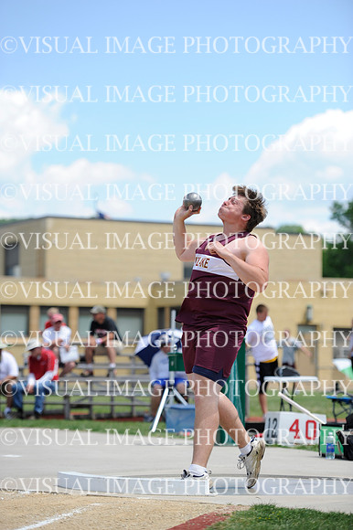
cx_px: 176
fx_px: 1767
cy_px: 265
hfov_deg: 11.4
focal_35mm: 120
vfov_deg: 17.1
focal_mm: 120
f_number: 2.8
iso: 250
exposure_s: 1/2500
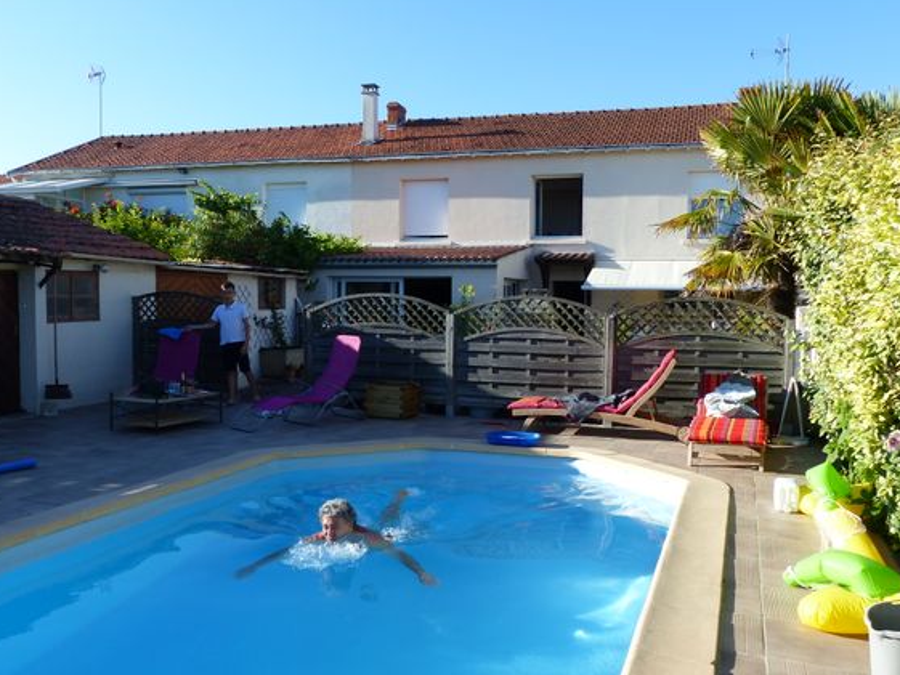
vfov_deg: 45.5
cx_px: 470
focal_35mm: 31
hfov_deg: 58.3
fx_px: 806
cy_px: 343
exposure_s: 1/500
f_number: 4
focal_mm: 5.3
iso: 100
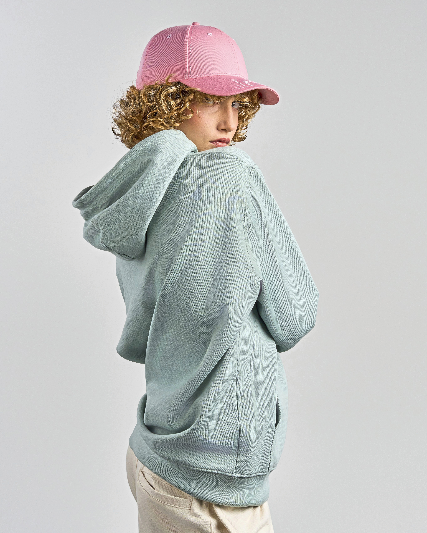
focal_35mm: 85
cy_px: 253
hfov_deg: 18.1
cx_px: 215
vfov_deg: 22.5
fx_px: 1343
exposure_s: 1/160
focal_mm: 50
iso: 320
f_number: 9
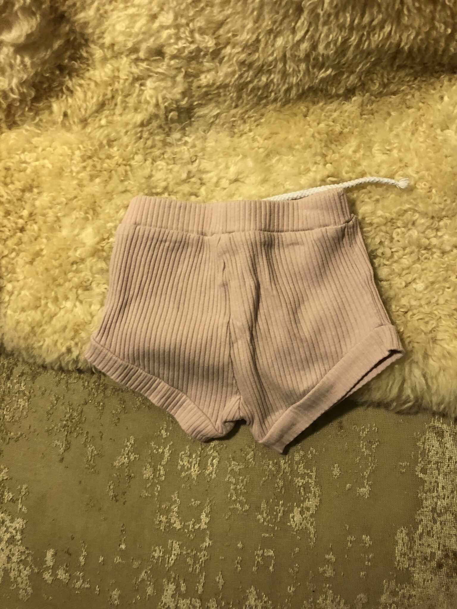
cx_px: 228
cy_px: 304
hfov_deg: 49.7
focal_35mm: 28
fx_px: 493
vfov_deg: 63.4
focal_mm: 3.99
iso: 64
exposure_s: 1/15
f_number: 1.8
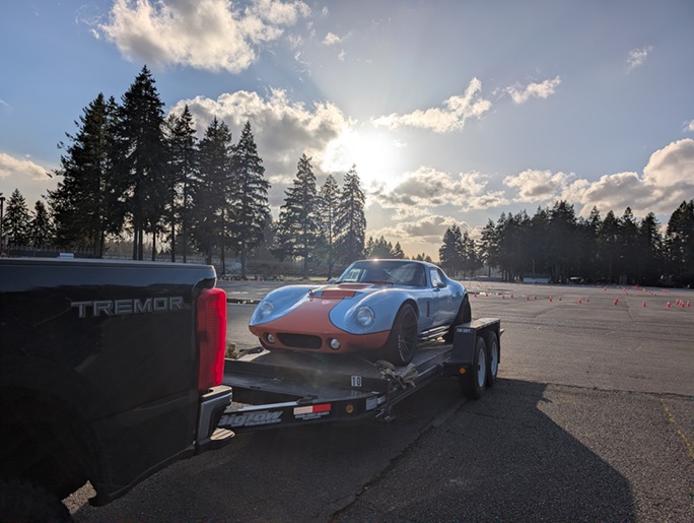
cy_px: 262
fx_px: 482
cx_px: 347
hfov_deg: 71.5
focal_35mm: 24
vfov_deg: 56.9
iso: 20
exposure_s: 1/6369
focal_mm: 6.9
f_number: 1.68
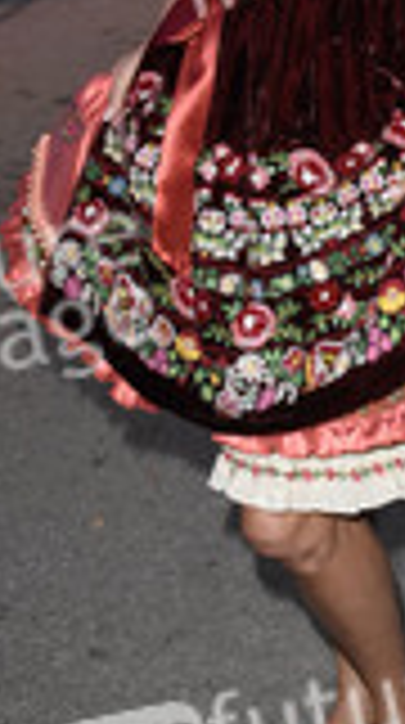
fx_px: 1650
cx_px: 414
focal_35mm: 86
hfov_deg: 13.8
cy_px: 94
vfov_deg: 24.2
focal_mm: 22
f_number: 9
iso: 3200
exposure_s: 1/160
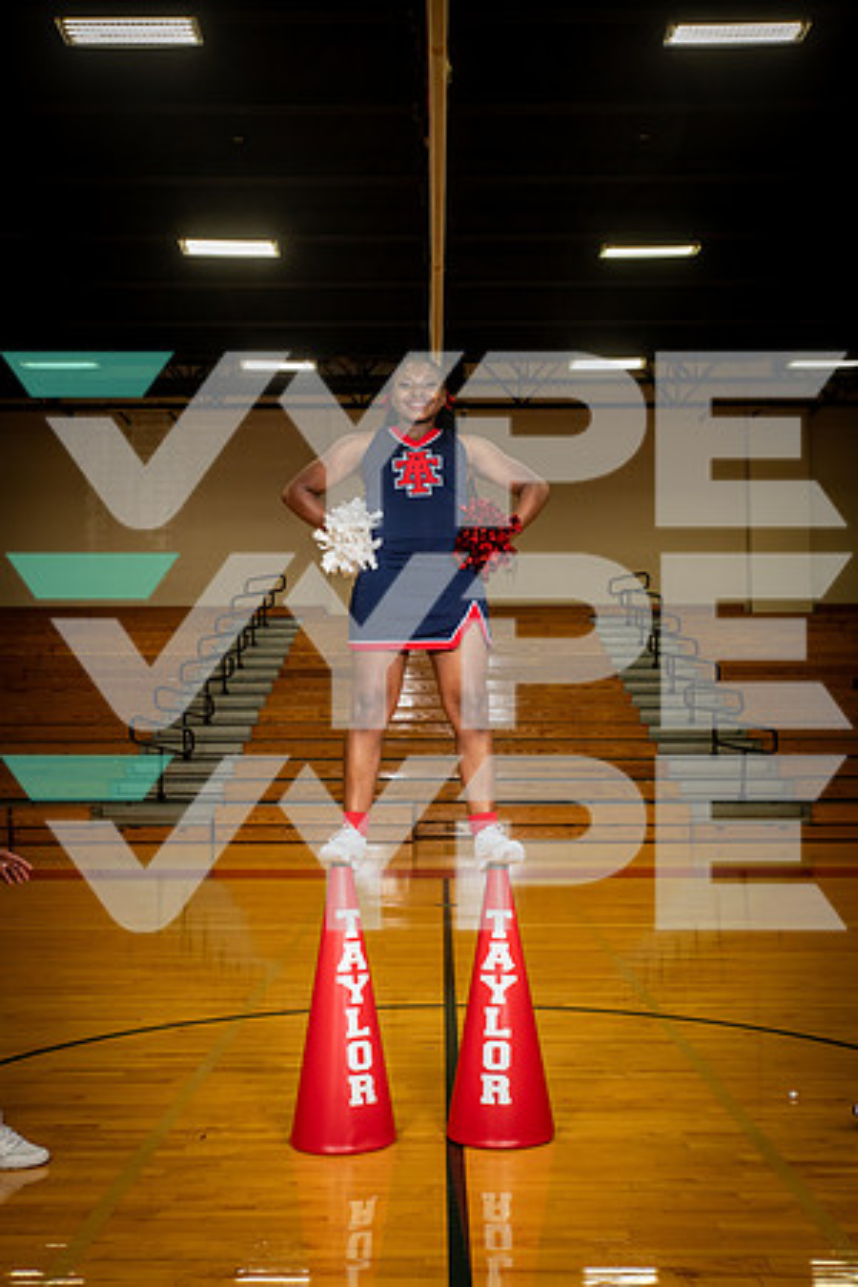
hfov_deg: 33.4
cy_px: 644
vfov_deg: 48.5
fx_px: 1430
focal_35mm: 40
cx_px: 429
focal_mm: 40
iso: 800
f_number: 7.1
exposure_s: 1/160
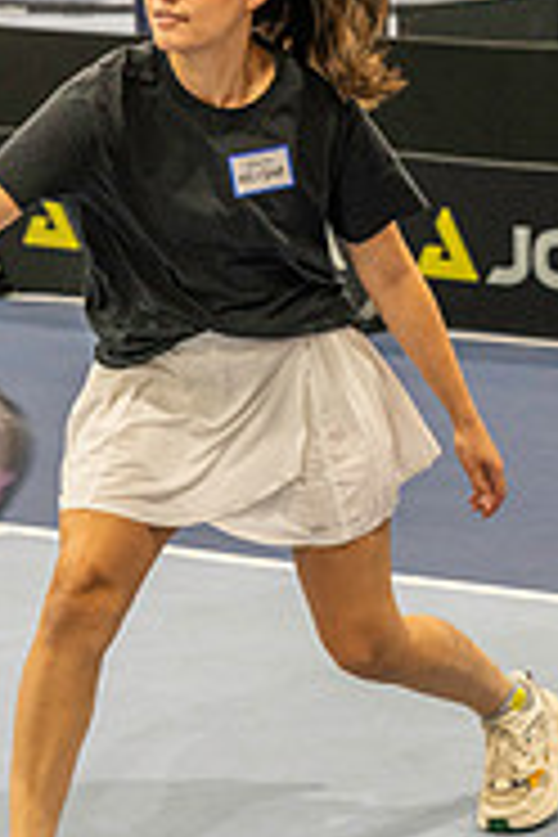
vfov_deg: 12.2
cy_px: 382
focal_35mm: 169
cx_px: 122
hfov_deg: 8.1
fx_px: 3929
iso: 3200
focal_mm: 70
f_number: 4.5
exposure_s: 1/200
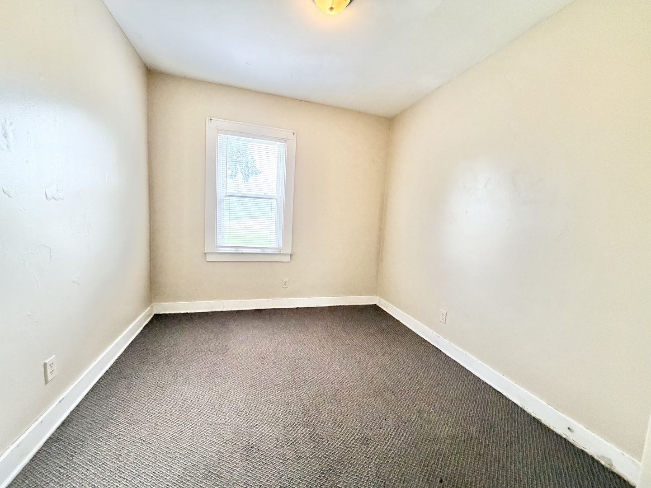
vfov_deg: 85.7
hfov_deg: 102.1
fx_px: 263
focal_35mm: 14
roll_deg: -3.0
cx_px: 326
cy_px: 244
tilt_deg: -6.4
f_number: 2.2
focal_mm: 2.22
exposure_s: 1/87
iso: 320
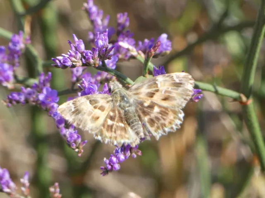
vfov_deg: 3.7
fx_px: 3062
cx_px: 132
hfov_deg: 5.0
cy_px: 99
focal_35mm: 400
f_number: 5.6
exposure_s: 1/80
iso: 100
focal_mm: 71.7
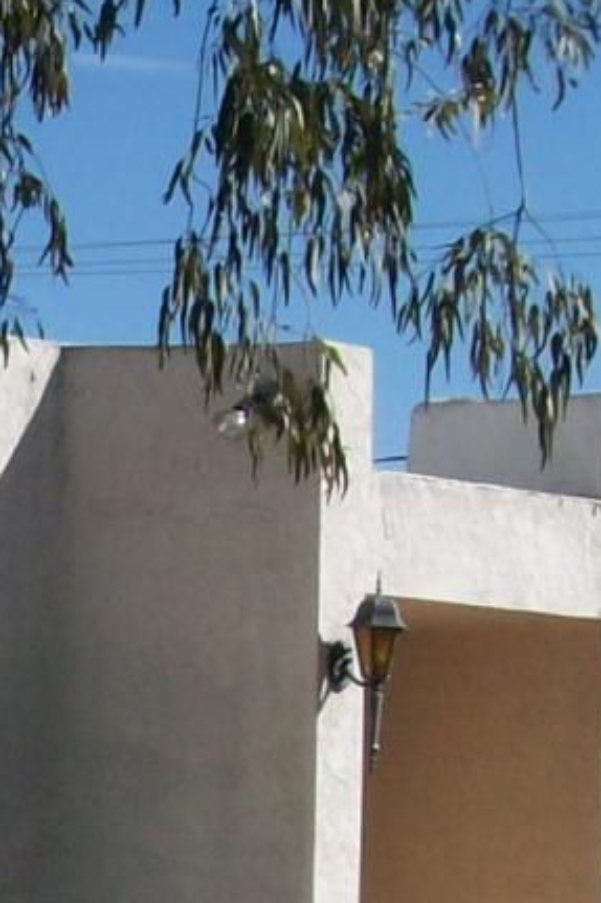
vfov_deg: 12.1
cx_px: -461
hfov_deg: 7.9
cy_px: 842
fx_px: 4210
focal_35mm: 168
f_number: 5.5
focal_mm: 5.7
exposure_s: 1/448
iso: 64
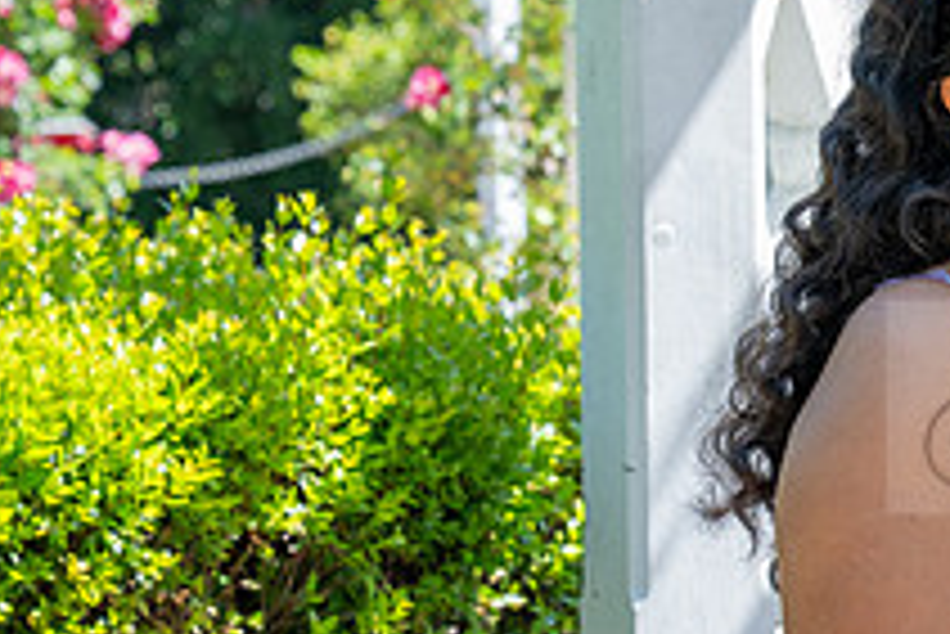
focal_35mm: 199
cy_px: 407
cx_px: 1279
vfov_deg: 6.9
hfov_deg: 10.1
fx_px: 5255
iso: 200
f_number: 6.3
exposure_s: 1/200
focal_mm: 70
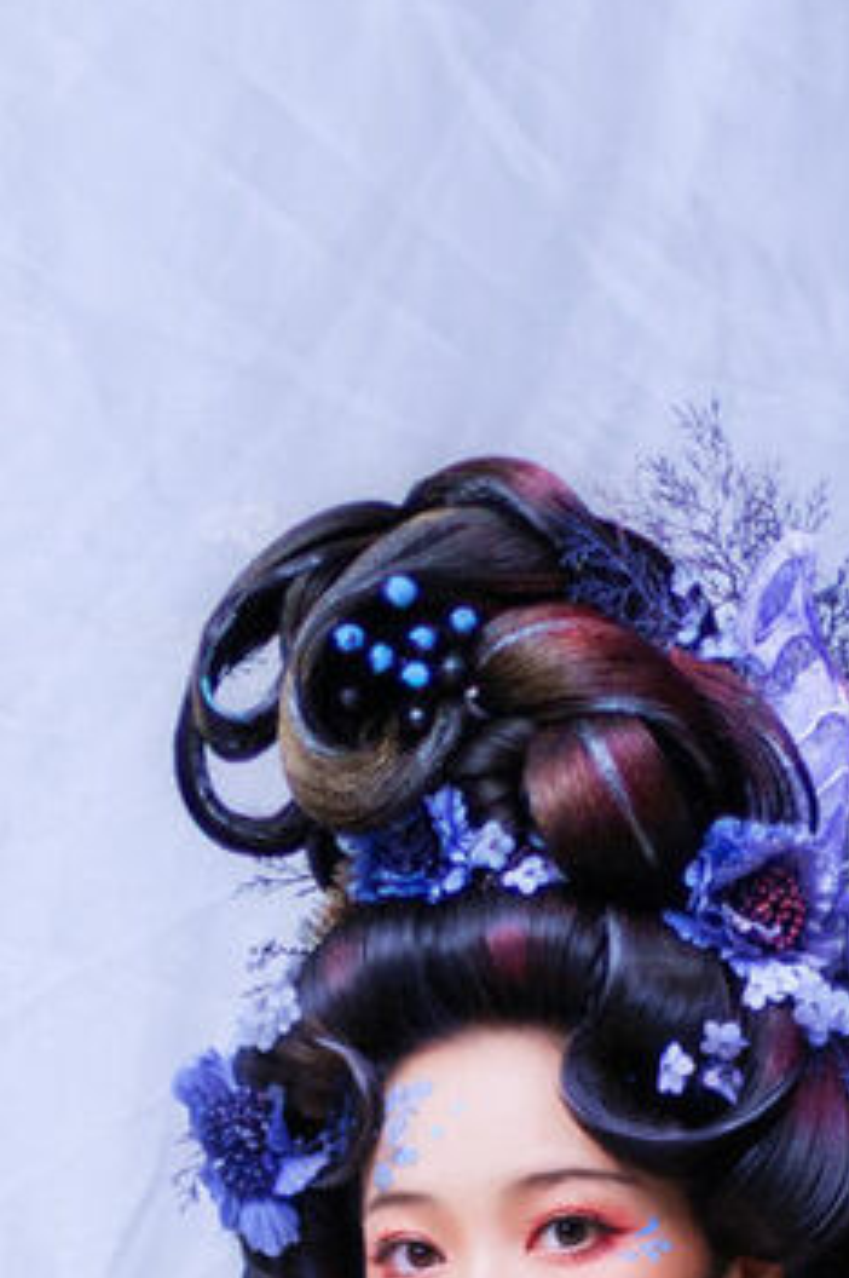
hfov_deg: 6.1
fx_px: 7939
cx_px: 508
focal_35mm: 224
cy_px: 2576
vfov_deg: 8.7
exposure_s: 1/125
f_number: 1.8
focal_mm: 50
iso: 100
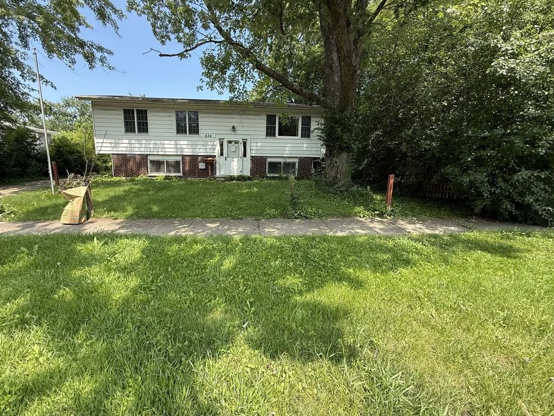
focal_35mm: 15
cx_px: 262
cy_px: 199
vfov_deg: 81.7
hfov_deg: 98.1
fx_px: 240
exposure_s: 1/300
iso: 25
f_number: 2.2
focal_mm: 2.22
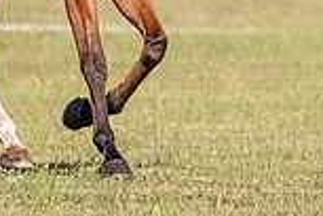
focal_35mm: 1131
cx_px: 140
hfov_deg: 1.8
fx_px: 10147
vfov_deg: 1.2
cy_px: -239
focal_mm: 200
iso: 100
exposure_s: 1/1600
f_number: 3.2
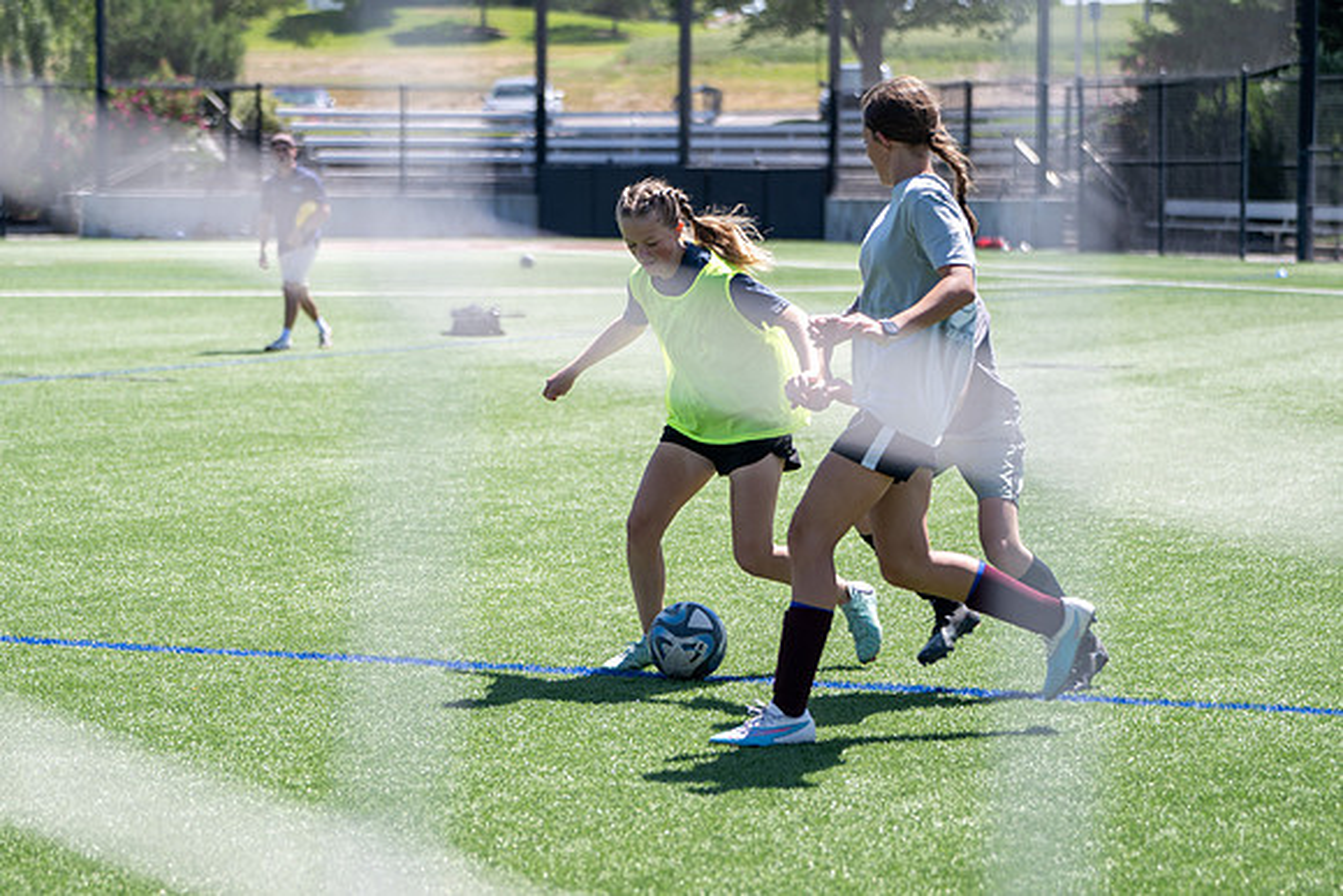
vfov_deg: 12.2
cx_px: 656
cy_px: 580
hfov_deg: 18.2
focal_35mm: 112
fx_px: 4186
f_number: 2.8
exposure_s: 1/800
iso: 80
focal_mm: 81
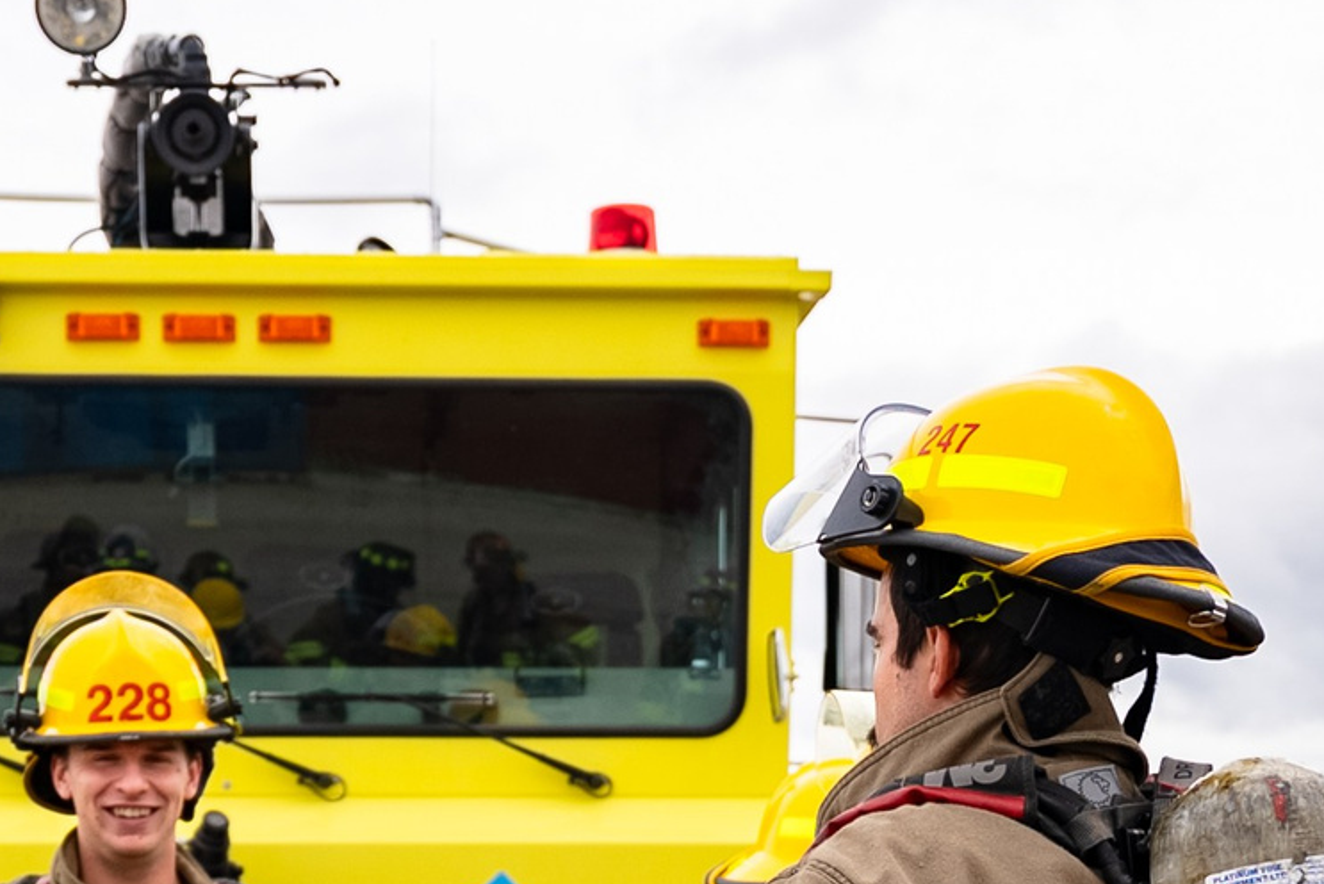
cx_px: 433
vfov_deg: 14.0
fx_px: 3348
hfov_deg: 22.3
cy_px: 1356
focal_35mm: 91
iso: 125
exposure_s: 1/1600
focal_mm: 24
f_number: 2.8
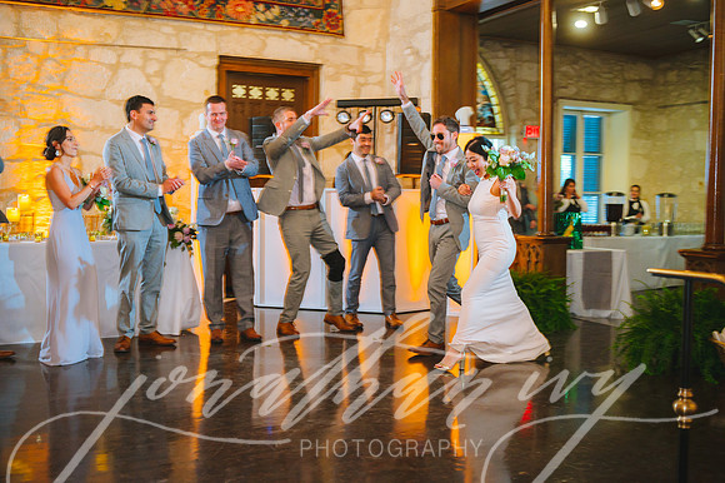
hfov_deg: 48.5
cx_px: 362
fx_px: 805
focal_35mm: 40
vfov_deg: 33.4
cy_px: 242
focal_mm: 40
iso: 1600
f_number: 2.8
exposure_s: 1/80
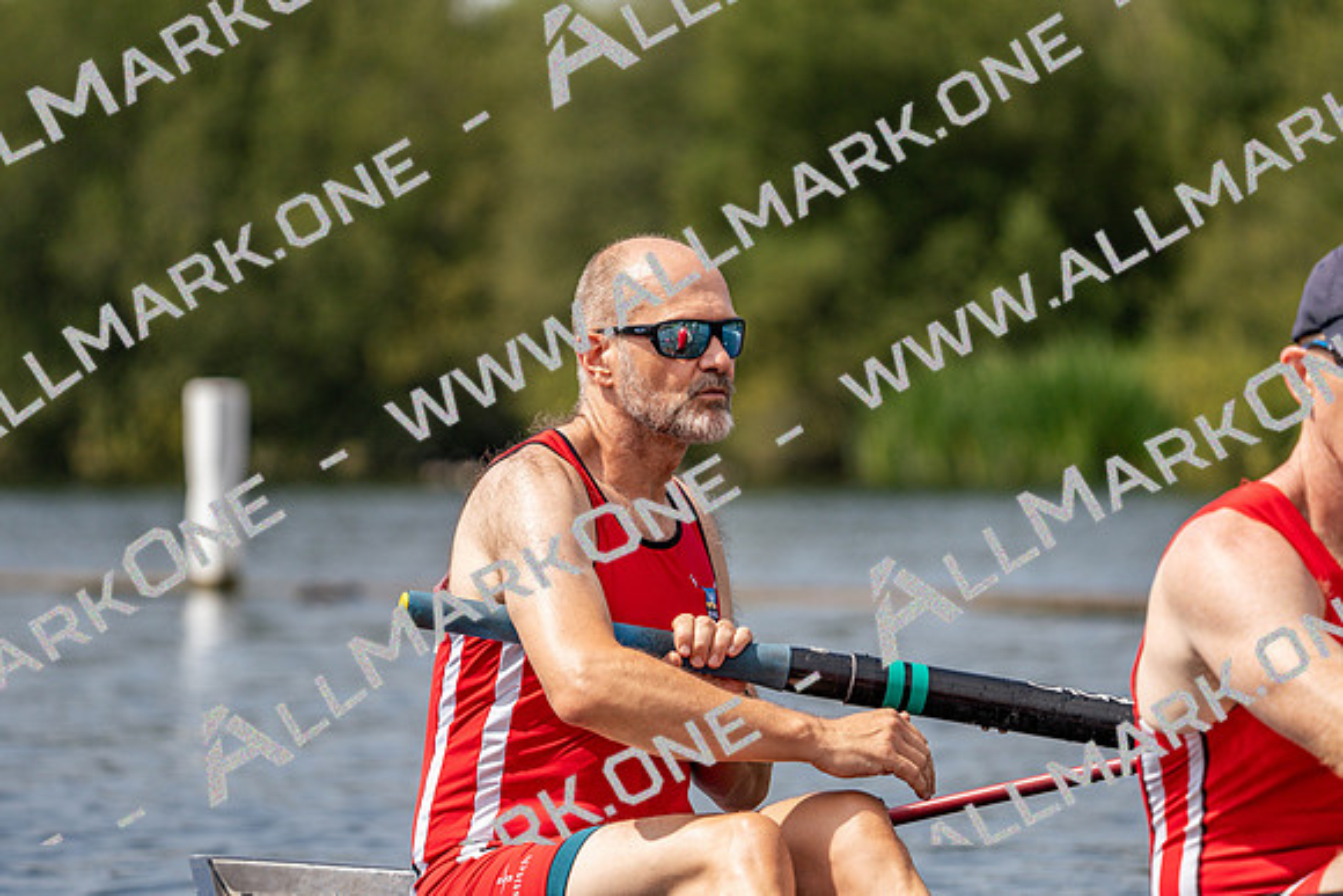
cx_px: 672
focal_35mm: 275
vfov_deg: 5.0
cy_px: 448
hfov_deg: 7.5
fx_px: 10261
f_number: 5.6
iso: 250
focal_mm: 275
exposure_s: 1/1600
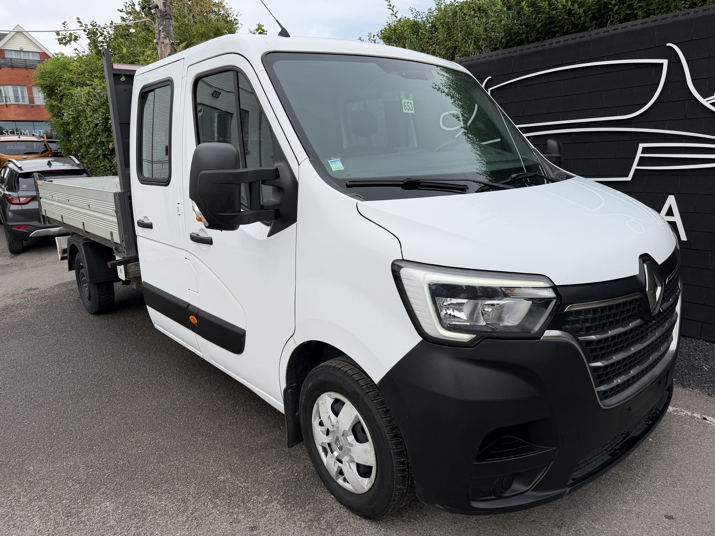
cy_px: 268
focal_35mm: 24
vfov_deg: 56.8
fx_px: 496
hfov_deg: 71.6
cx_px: 358
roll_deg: +2.5
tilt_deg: -12.2
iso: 80
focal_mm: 6.76
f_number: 1.78
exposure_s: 1/3584
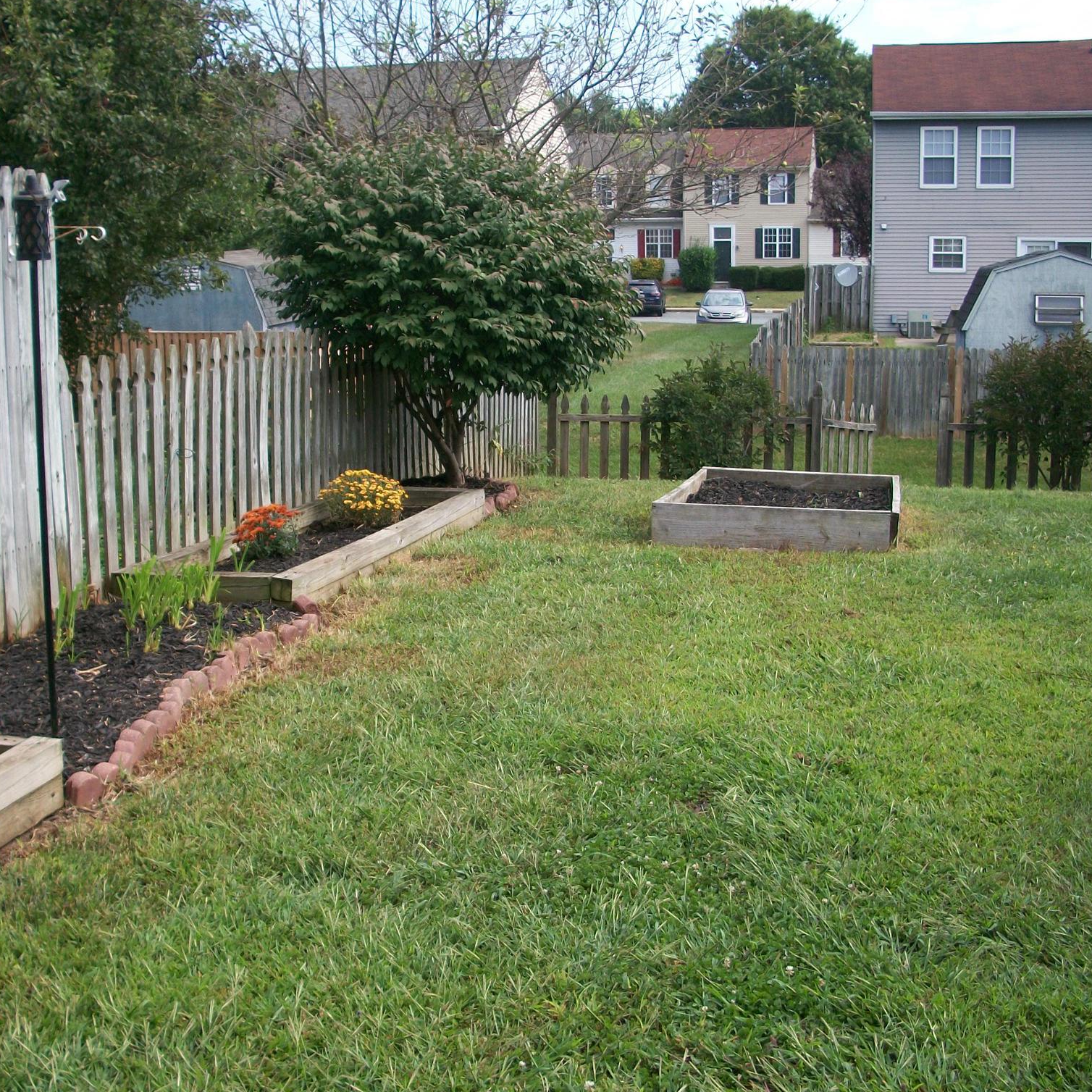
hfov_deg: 39.8
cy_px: 547
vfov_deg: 40.0
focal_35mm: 42
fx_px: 1499
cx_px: 434
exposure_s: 1/500
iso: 80
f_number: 3.1
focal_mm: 6.3
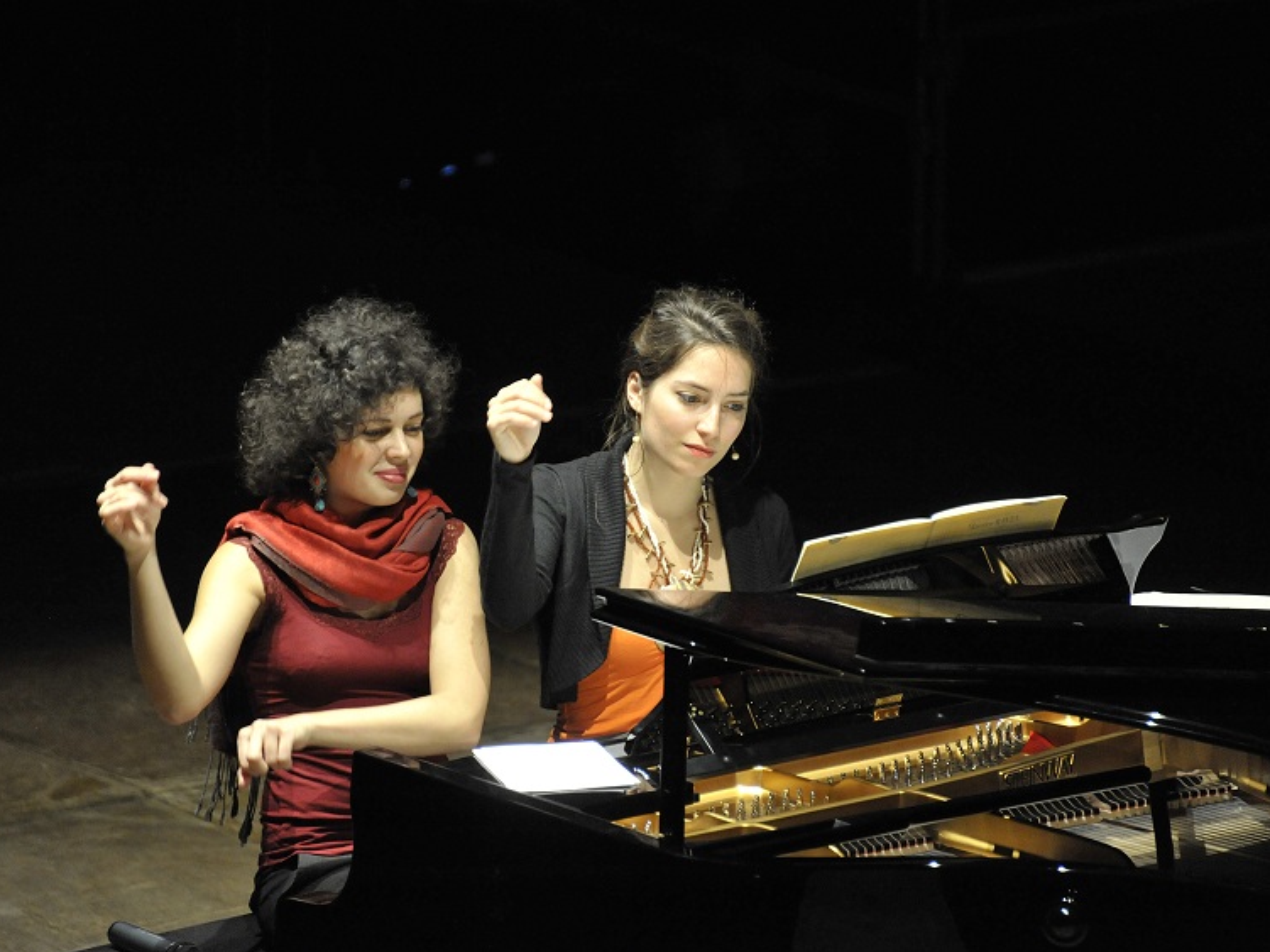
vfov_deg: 4.5
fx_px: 11995
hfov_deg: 6.1
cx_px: 617
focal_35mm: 327
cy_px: 478
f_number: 5.6
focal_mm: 300
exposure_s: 1/80
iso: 4000
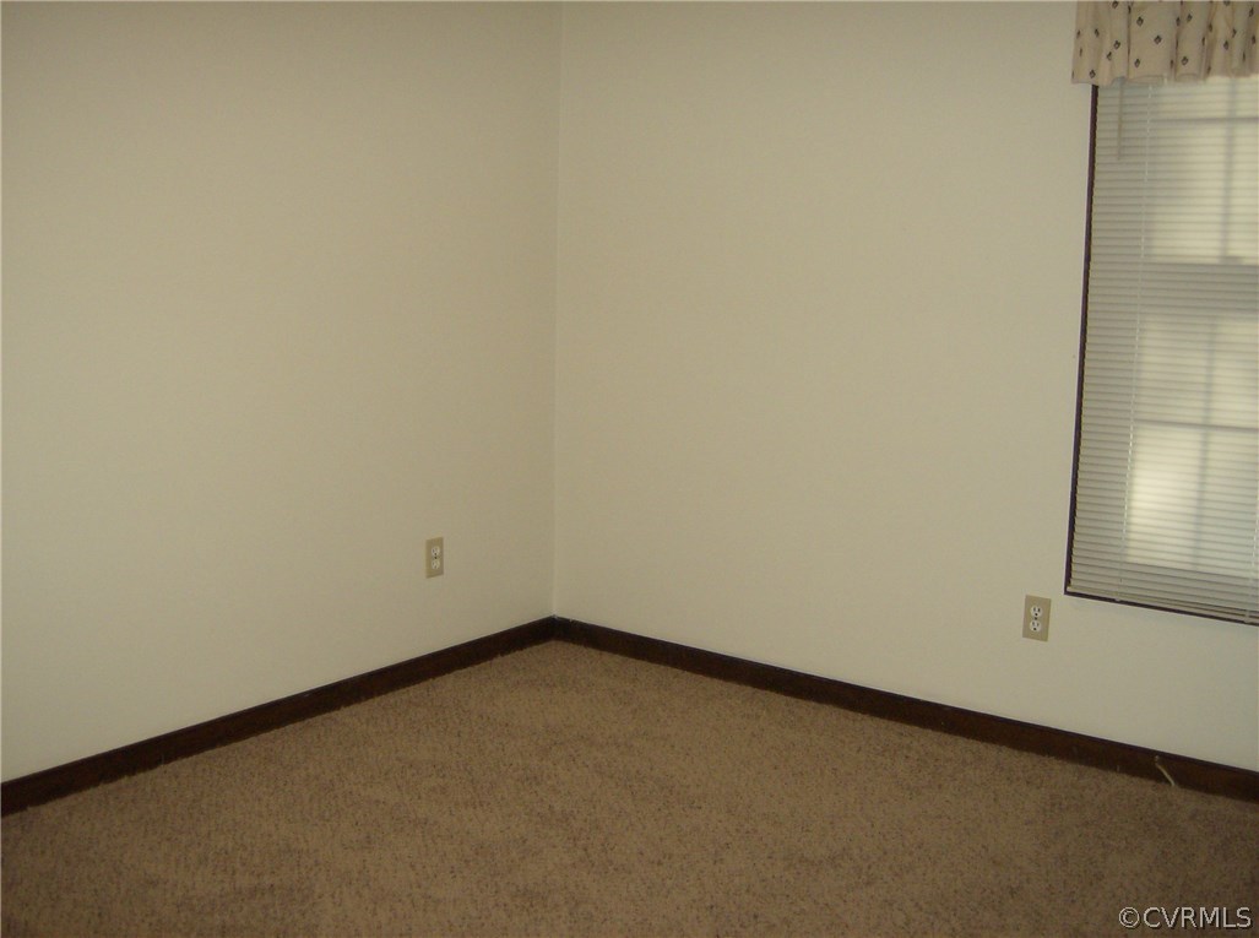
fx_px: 1306
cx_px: 630
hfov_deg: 51.5
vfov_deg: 39.5
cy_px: 469
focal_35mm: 36
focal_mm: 6
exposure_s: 1/60
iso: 200
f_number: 2.8
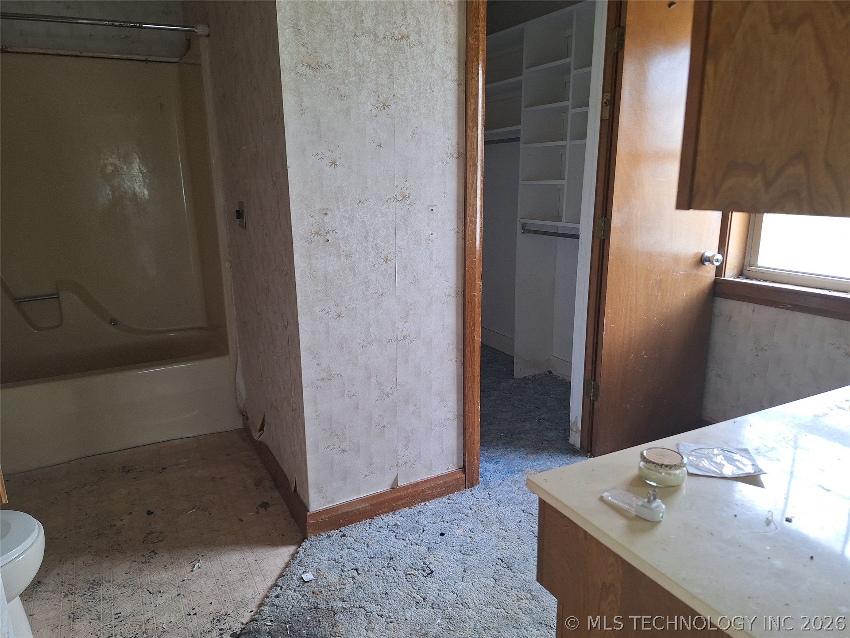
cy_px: 319
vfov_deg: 58.9
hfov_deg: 73.9
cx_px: 425
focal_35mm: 23
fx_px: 565
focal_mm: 5.54
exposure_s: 1/40
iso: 80
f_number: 1.8
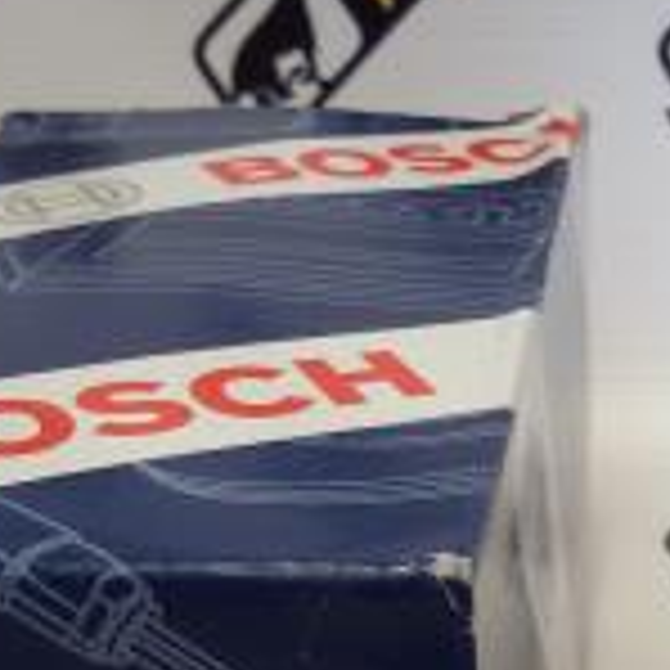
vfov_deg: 17.1
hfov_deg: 17.2
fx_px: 2168
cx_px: 643
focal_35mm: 99
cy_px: 699
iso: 40
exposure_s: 1/50
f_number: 2.4
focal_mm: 2.93
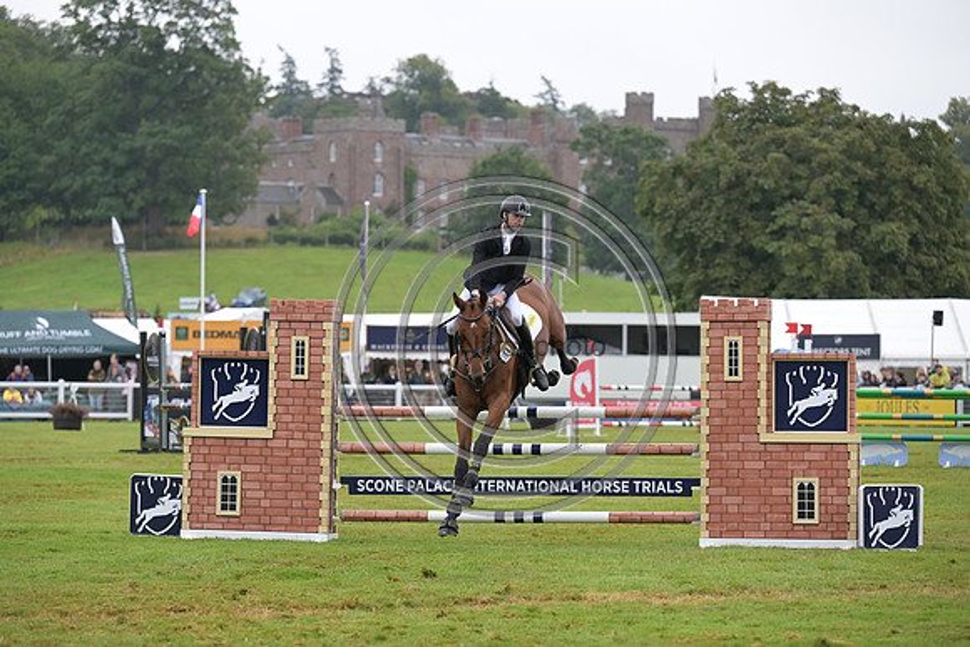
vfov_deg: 9.8
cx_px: 485
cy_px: 324
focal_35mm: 140
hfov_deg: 14.7
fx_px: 3773
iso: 900
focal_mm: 140
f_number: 4
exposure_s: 1/1250
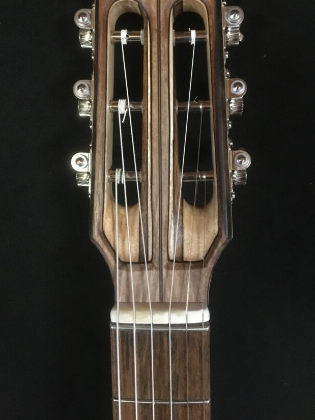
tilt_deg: -27.3
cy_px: 162
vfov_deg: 50.9
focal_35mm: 36
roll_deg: +2.9
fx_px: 437
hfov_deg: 39.7
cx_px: 164
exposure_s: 1/17
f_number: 2.2
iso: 320
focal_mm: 4.15
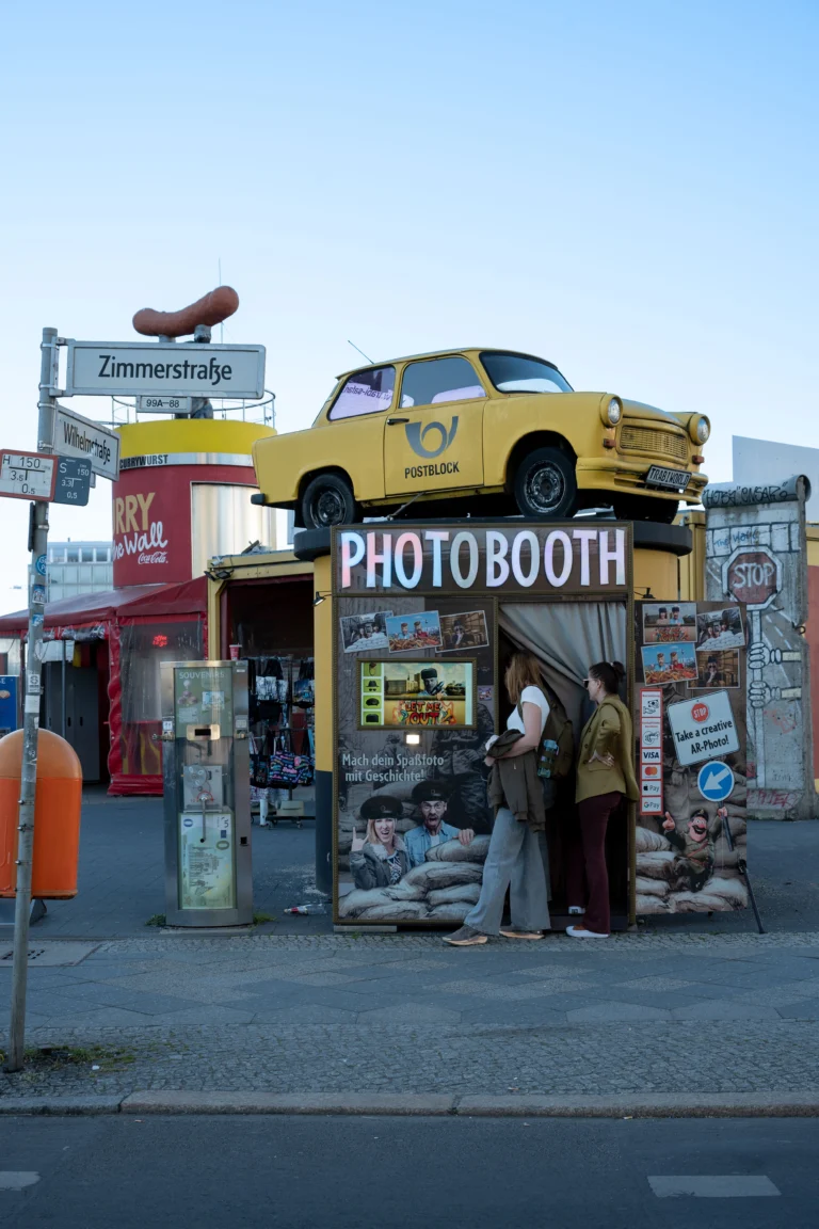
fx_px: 1774
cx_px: 410
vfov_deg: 38.2
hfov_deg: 26.0
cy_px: 614
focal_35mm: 52
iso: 160
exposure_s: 1/160
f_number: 5.6
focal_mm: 52
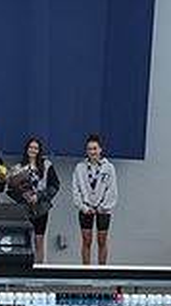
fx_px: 2727
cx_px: -359
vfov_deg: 6.4
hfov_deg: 3.5
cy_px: 59
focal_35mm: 337
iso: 1000
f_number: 2.8
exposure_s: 1/1250
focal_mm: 88
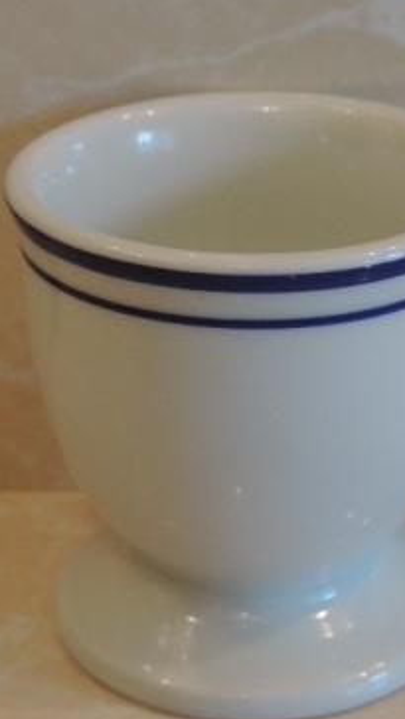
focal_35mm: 114
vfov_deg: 18.8
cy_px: 328
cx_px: 253
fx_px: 2174
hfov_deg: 10.6
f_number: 4
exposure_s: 1/50
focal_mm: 15.1
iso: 400
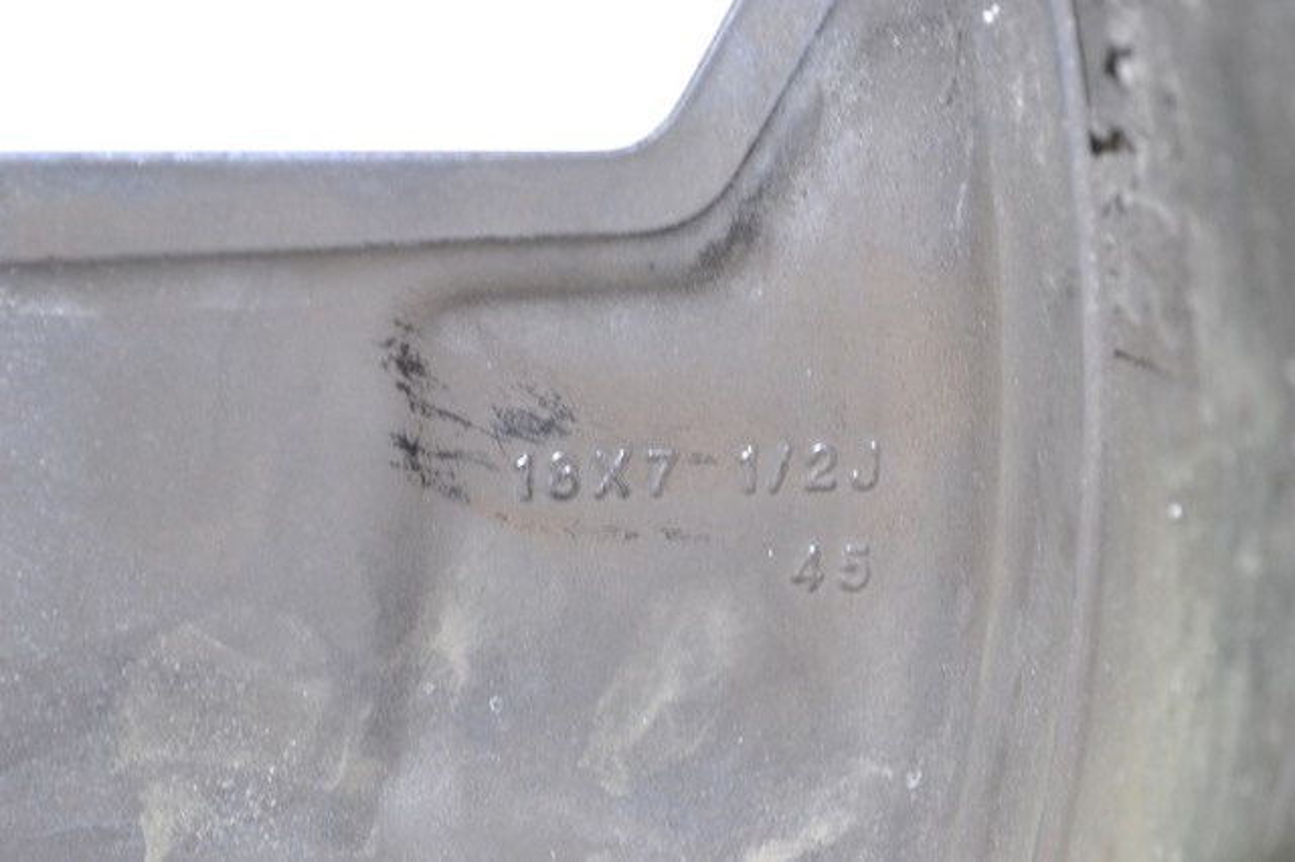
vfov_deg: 18.9
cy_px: 431
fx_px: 2589
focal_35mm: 72
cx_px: 648
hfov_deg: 28.1
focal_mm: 48
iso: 800
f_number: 5.3
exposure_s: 1/10
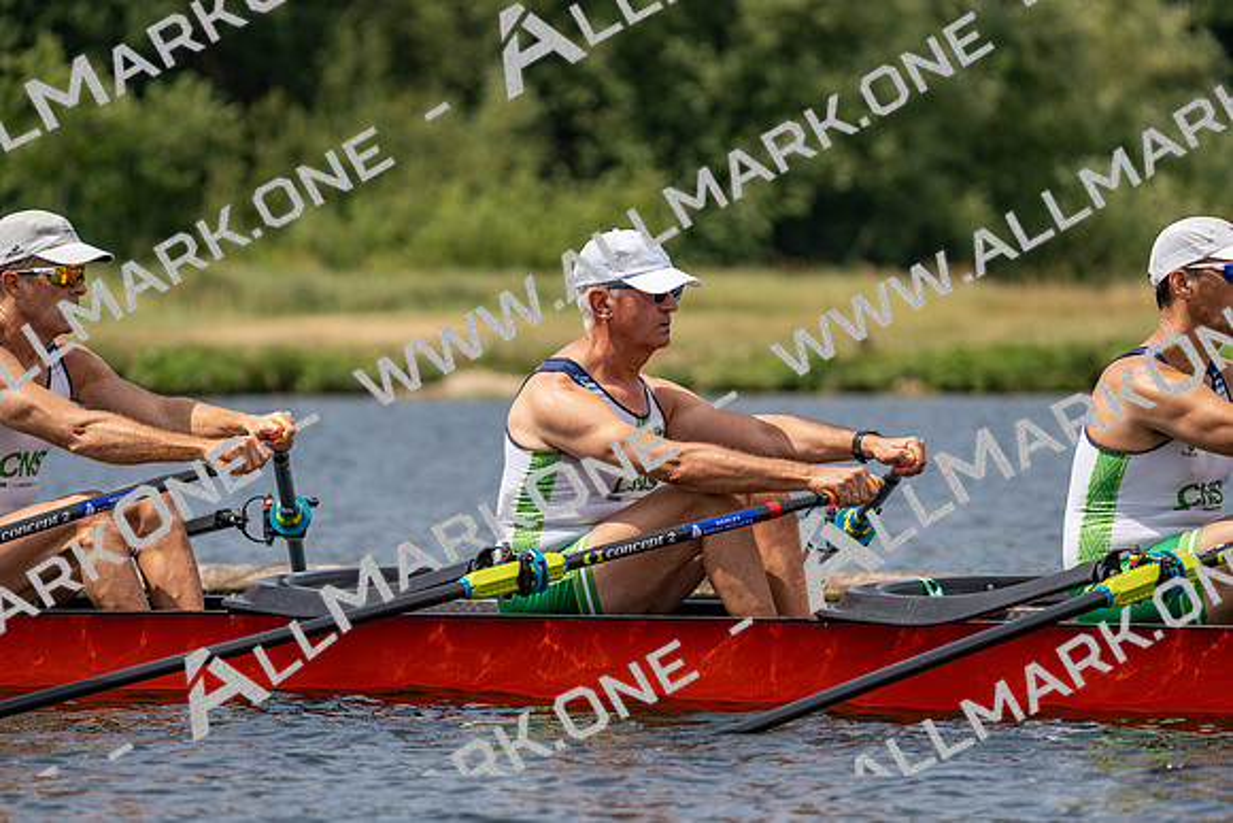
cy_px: 412
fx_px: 9592
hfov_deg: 7.4
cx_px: 616
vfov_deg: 4.9
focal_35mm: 280
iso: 250
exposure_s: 1/1600
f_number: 5.6
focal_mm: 280
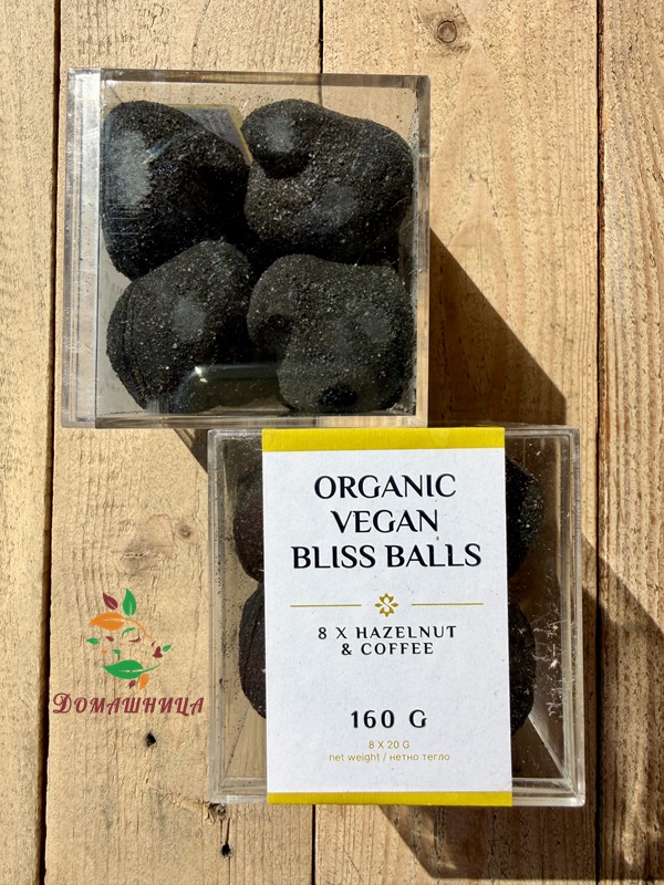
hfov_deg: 56.8
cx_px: 332
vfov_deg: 71.6
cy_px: 442
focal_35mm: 24
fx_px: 614
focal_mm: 2.22
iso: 20
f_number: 2.2
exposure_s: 1/1527
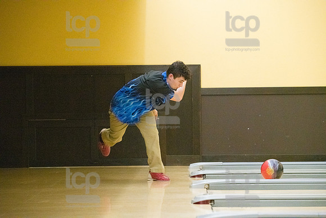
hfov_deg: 15.2
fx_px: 1223
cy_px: 109
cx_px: 163
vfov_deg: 10.2
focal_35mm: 135
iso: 10000
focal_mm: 135
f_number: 4.5
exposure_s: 1/1000
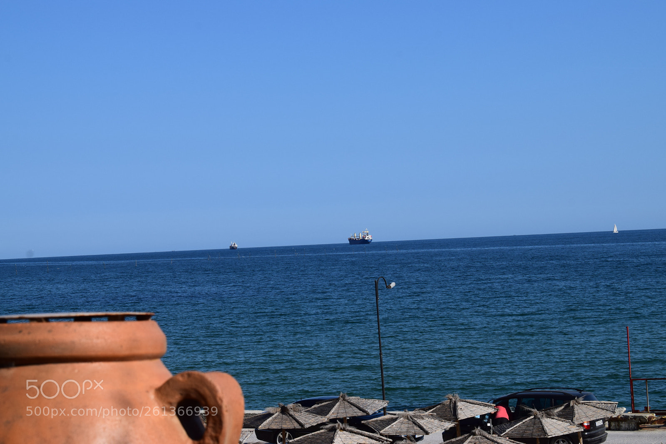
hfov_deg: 24.6
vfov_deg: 16.5
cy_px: 222
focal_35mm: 82
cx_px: 333
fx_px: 1526
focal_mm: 55
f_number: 11
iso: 250
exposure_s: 1/500
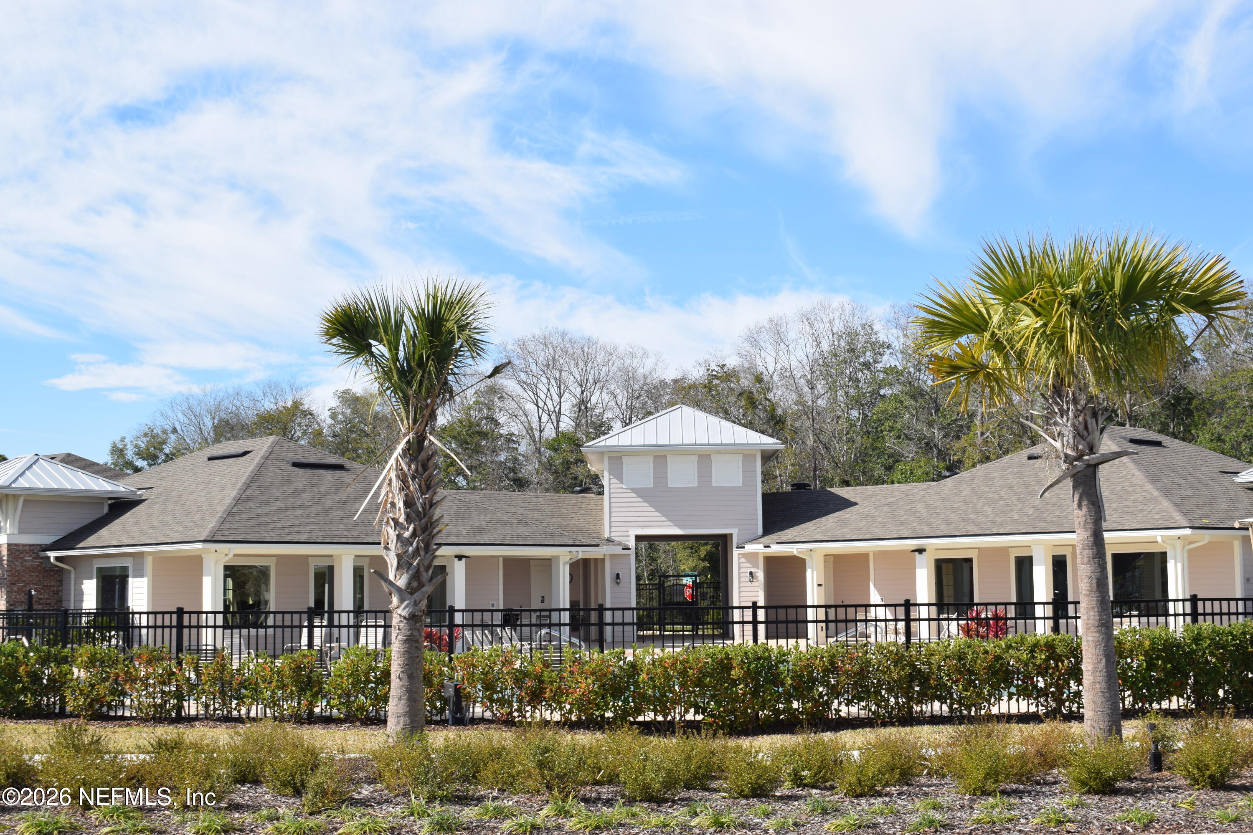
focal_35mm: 52
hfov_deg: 37.9
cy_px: 418
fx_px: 1827
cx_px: 626
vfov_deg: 25.8
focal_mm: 35
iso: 100
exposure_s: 1/200
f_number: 10
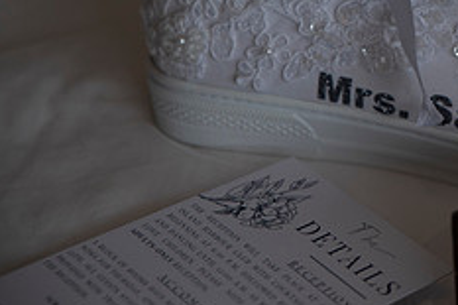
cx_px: 550
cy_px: -30
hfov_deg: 11.6
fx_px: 2212
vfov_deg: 7.8
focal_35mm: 174
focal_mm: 70
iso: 400
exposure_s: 1/640
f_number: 2.8
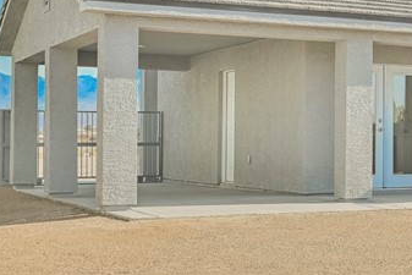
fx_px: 996
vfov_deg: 15.7
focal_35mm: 87
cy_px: 123
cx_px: 542
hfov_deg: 21.1
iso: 64
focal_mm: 27
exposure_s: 1/160
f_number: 8
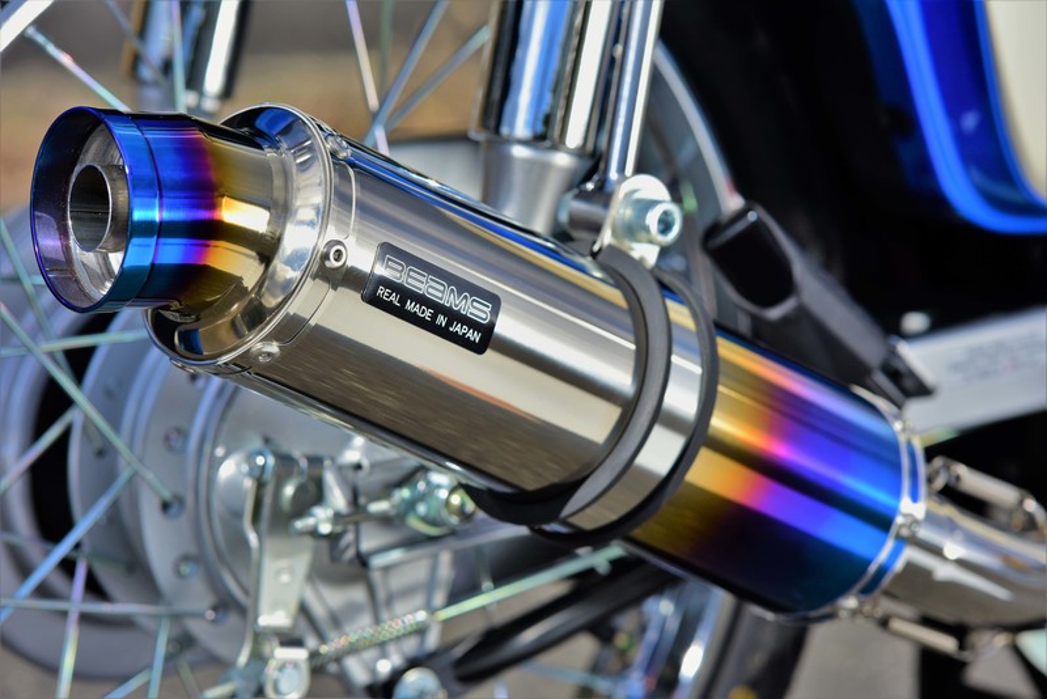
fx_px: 3055
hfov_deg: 19.4
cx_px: 524
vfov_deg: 13.1
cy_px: 350
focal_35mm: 105
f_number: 7.1
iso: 250
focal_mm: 105
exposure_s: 1/1000
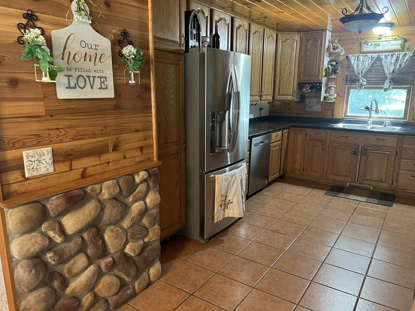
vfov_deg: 53.1
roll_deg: -0.1
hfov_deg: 67.3
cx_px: 208
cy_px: 156
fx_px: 312
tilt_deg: -13.1
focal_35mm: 26
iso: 500
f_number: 1.5
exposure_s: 1/40
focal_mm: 5.7
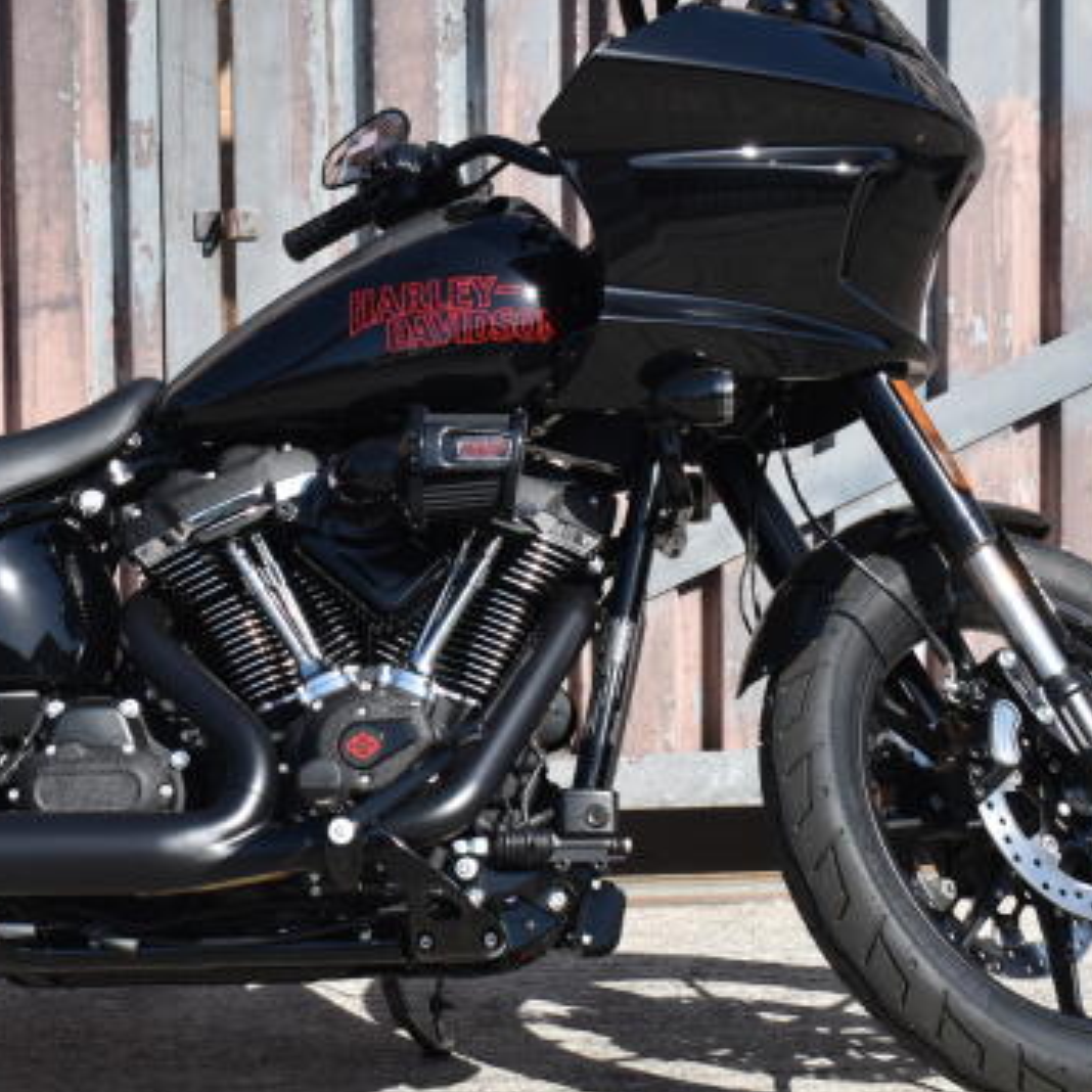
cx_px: 252
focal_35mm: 109
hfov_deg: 15.9
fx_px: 3890
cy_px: 561
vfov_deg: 16.0
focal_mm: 38
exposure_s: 1/250
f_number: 8
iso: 100
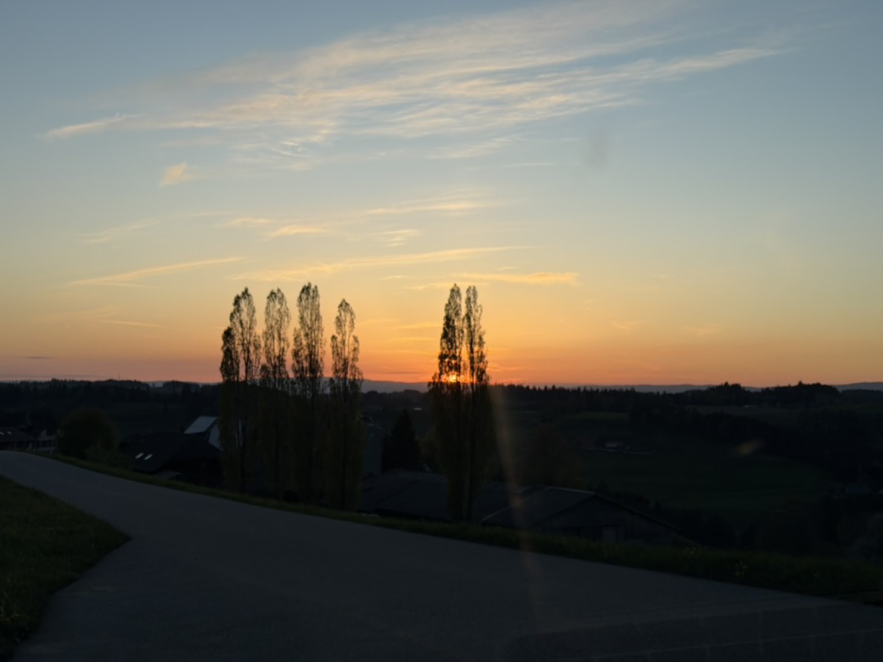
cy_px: 331
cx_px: 442
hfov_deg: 39.7
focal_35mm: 48
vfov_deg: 30.3
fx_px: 1224
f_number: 1.78
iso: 64
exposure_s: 1/1795
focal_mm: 6.76
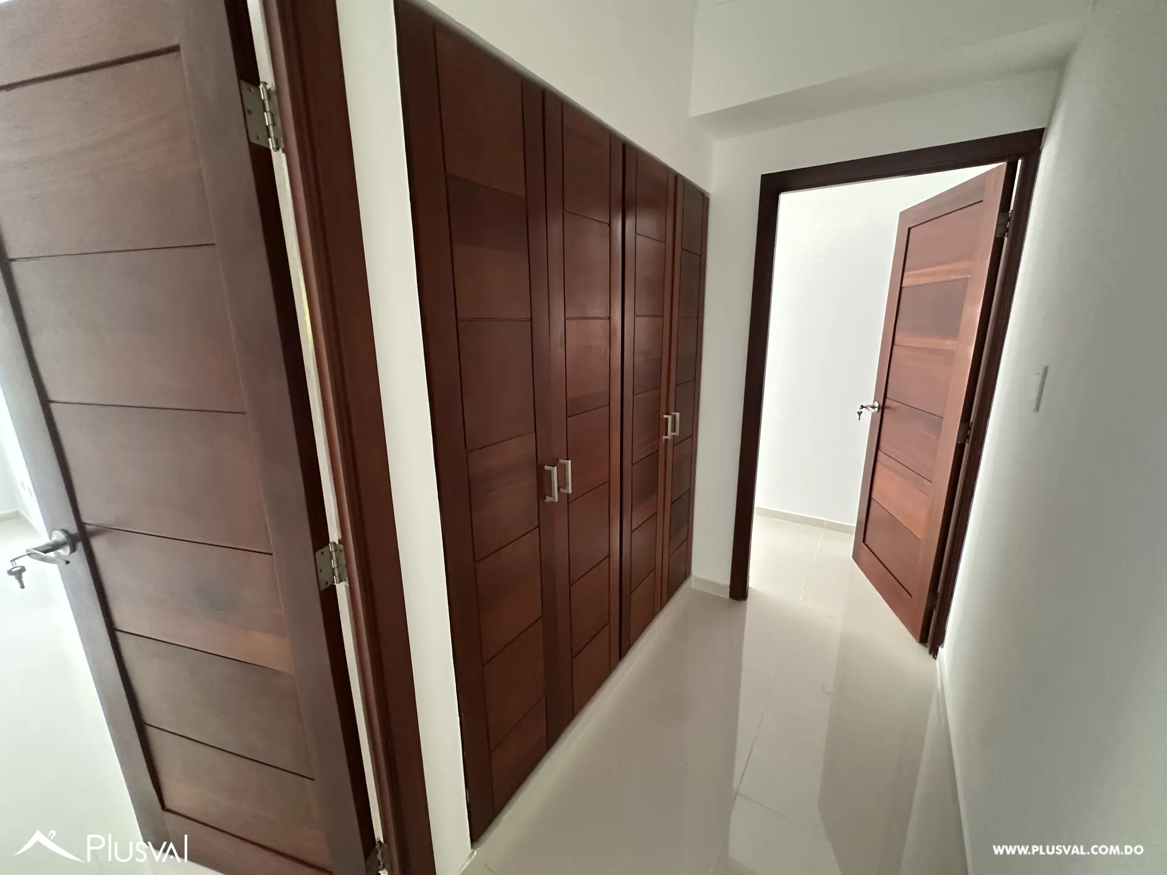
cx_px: 584
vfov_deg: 85.7
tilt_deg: -12.7
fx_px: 472
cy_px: 438
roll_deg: +0.5
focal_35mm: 14
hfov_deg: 102.1
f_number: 2.2
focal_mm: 2.22
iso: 400
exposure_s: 1/60
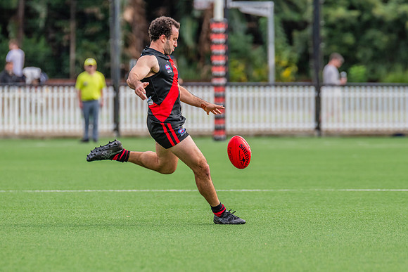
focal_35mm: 461
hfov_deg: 4.5
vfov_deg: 3.0
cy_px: 150
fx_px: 5224
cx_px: 183
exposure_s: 1/1250
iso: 800
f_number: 6.3
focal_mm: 380
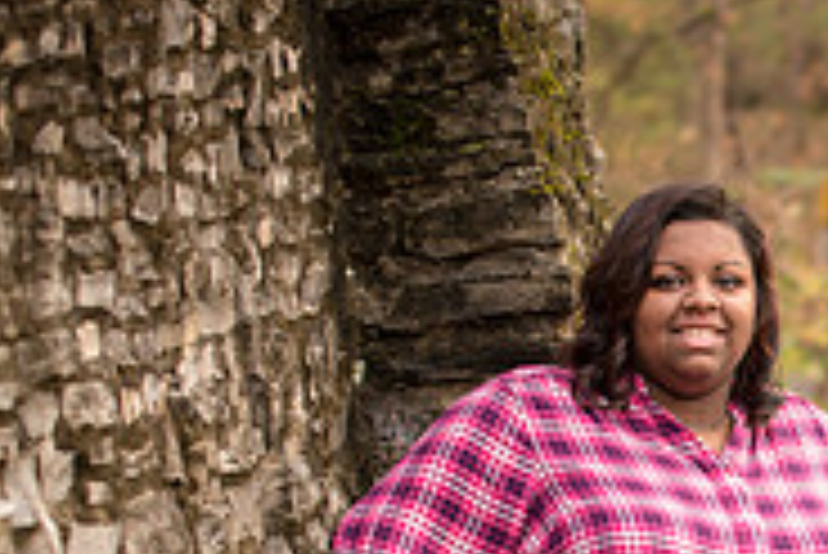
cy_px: 705
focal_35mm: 227
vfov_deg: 6.0
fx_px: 5225
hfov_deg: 8.9
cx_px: 1008
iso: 200
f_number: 2.8
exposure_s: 1/125
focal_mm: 72
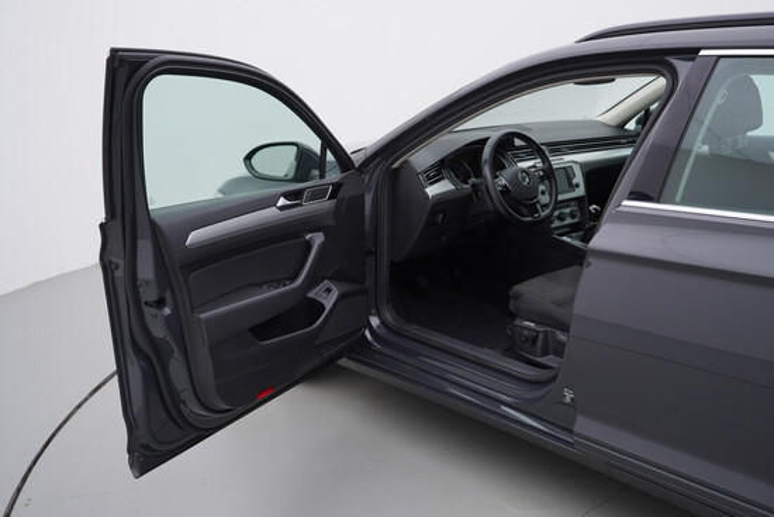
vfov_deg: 36.9
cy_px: 258
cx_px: 387
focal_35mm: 36
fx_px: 774
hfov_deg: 53.1
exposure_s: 1/80
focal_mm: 24
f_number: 4
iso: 125
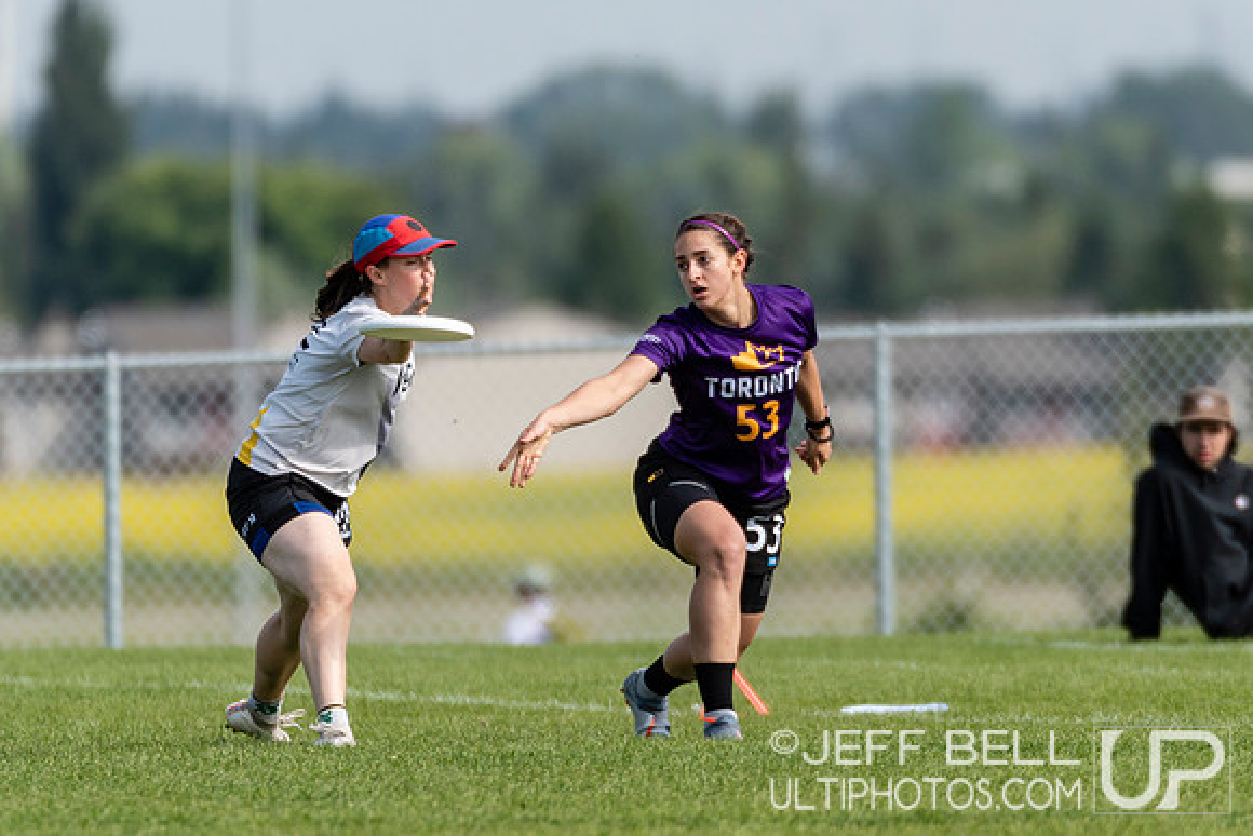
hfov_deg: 2.2
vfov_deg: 1.5
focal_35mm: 937
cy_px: 375
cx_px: 723
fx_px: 32633
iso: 100
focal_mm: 400
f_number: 4
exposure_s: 1/1250
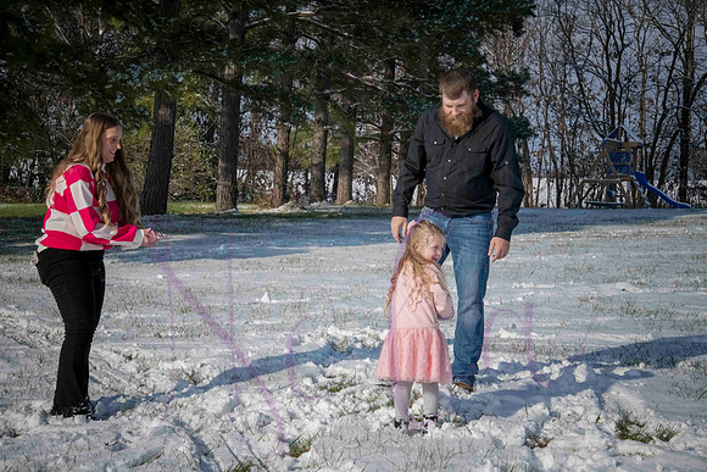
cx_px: 354
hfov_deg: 32.4
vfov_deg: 21.9
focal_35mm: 62
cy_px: 236
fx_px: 1218
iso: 800
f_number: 14
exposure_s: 1/2000
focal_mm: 62
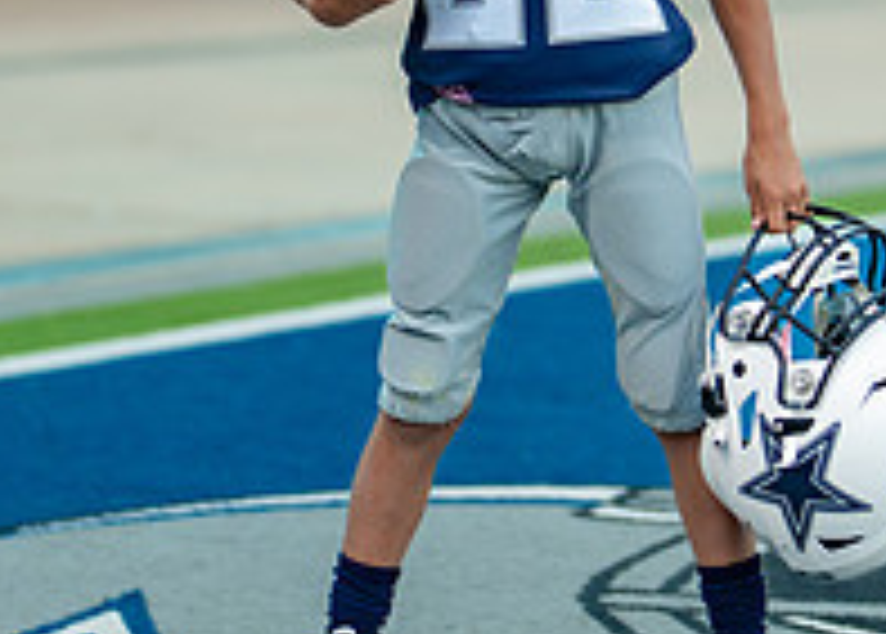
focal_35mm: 163
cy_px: 115
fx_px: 4104
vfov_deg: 8.8
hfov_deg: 12.3
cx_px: 500
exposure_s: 1/400
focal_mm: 50
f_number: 1.2
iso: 160
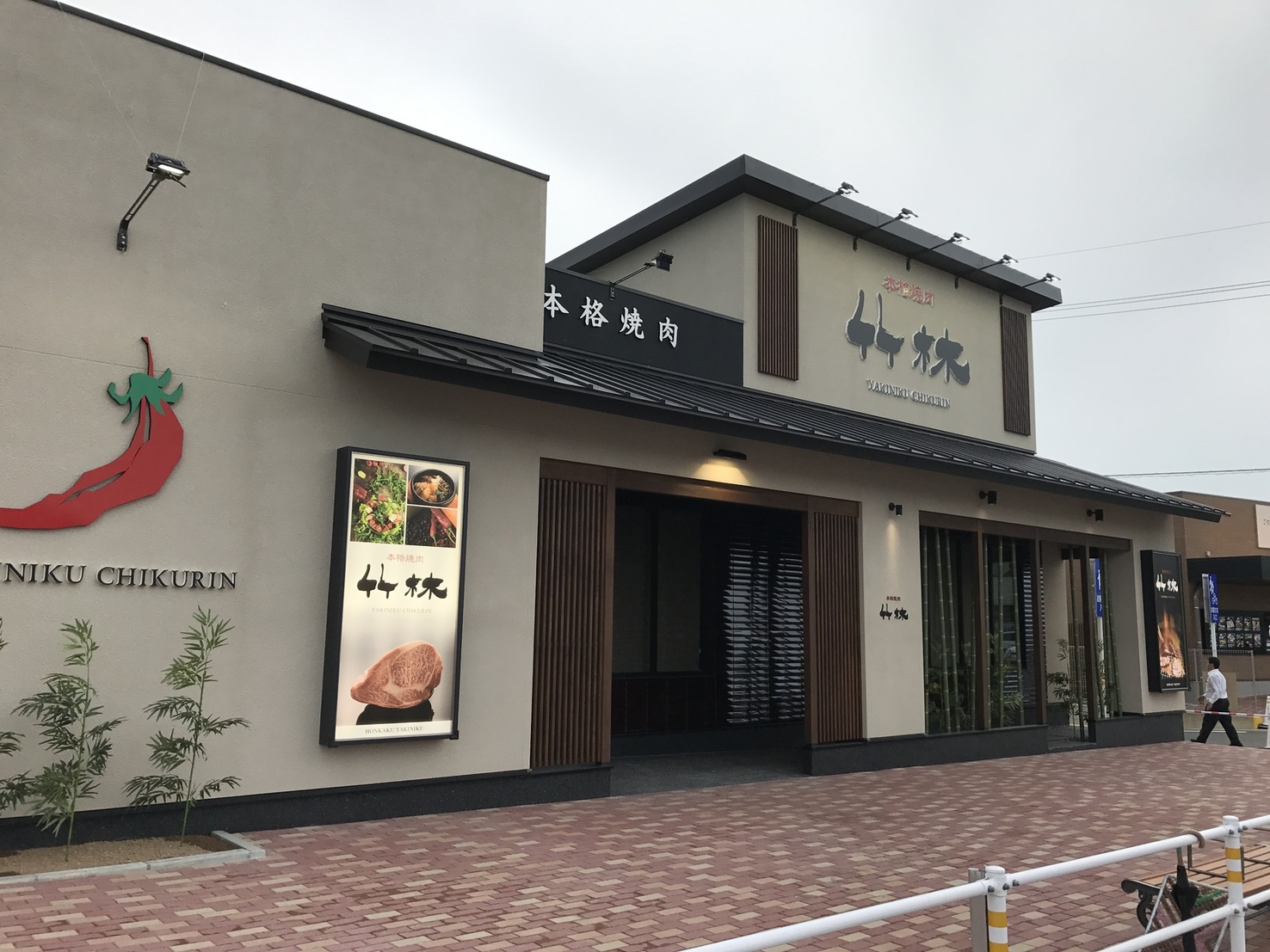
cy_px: 476
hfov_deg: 63.4
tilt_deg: +10.1
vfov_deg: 49.7
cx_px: 635
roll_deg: -1.3
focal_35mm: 28
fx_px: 1027
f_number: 1.8
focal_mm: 3.99
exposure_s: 1/714
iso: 20
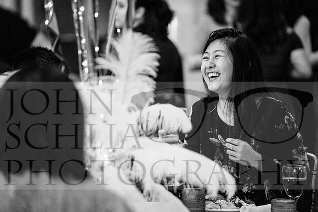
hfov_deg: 11.9
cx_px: 159
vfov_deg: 7.9
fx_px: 1528
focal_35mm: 173
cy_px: 106
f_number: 2.8
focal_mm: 173
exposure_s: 1/30
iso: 4000
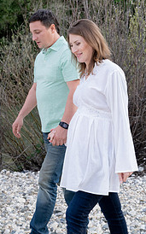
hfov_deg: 20.9
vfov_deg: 32.8
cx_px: 77
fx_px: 395
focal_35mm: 62
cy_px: 84
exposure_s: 1/250
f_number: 5
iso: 800
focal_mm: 37
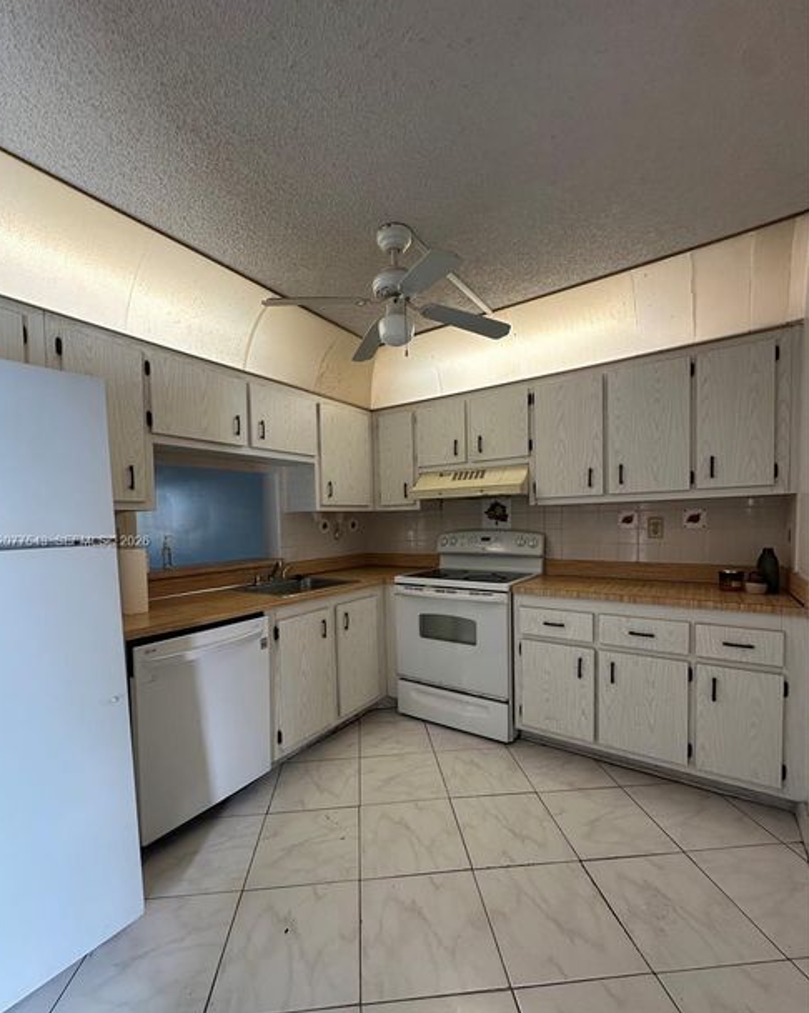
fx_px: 449
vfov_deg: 96.7
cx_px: 395
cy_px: 542
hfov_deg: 84.0
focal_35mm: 15
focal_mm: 2.22
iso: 200
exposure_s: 1/120
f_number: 2.2
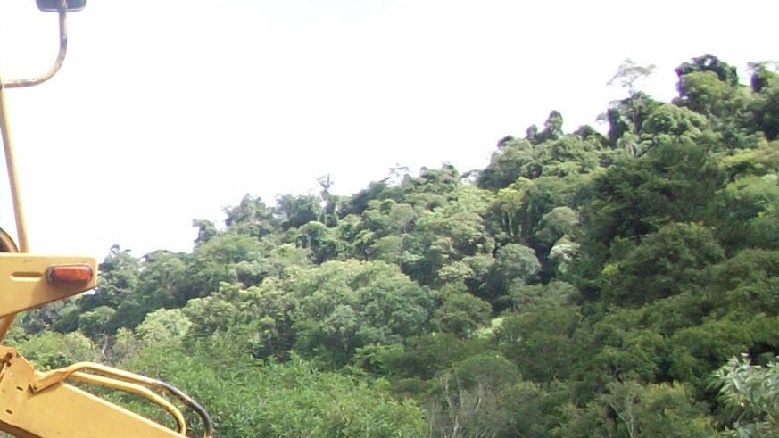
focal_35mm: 110
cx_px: -356
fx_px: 2272
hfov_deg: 17.6
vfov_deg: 10.9
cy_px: 419
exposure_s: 1/338
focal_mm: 5.7
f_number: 2.8
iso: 64
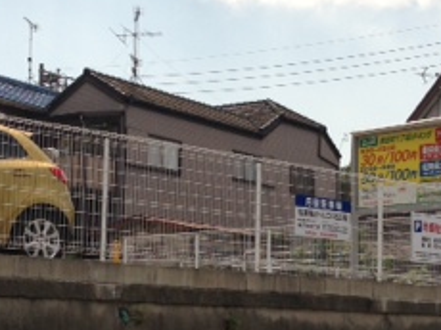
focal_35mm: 92
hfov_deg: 21.3
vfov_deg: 16.0
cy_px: 224
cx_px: 190
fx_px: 1171
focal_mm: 4.13
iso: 50
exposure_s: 1/1869
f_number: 2.4
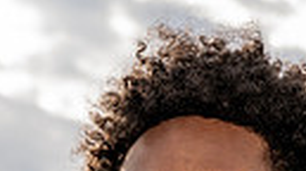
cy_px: 494
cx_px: 142
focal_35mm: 172
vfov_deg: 6.5
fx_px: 1393
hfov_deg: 12.5
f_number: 5.6
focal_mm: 47
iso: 100
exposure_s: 1/250
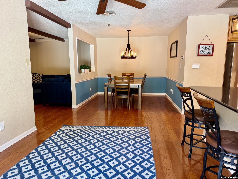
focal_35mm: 24
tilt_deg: -8.9
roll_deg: +0.6
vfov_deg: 56.8
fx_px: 165
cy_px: 90
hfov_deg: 71.6
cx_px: 119
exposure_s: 1/60
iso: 125
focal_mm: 6.76
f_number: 1.78
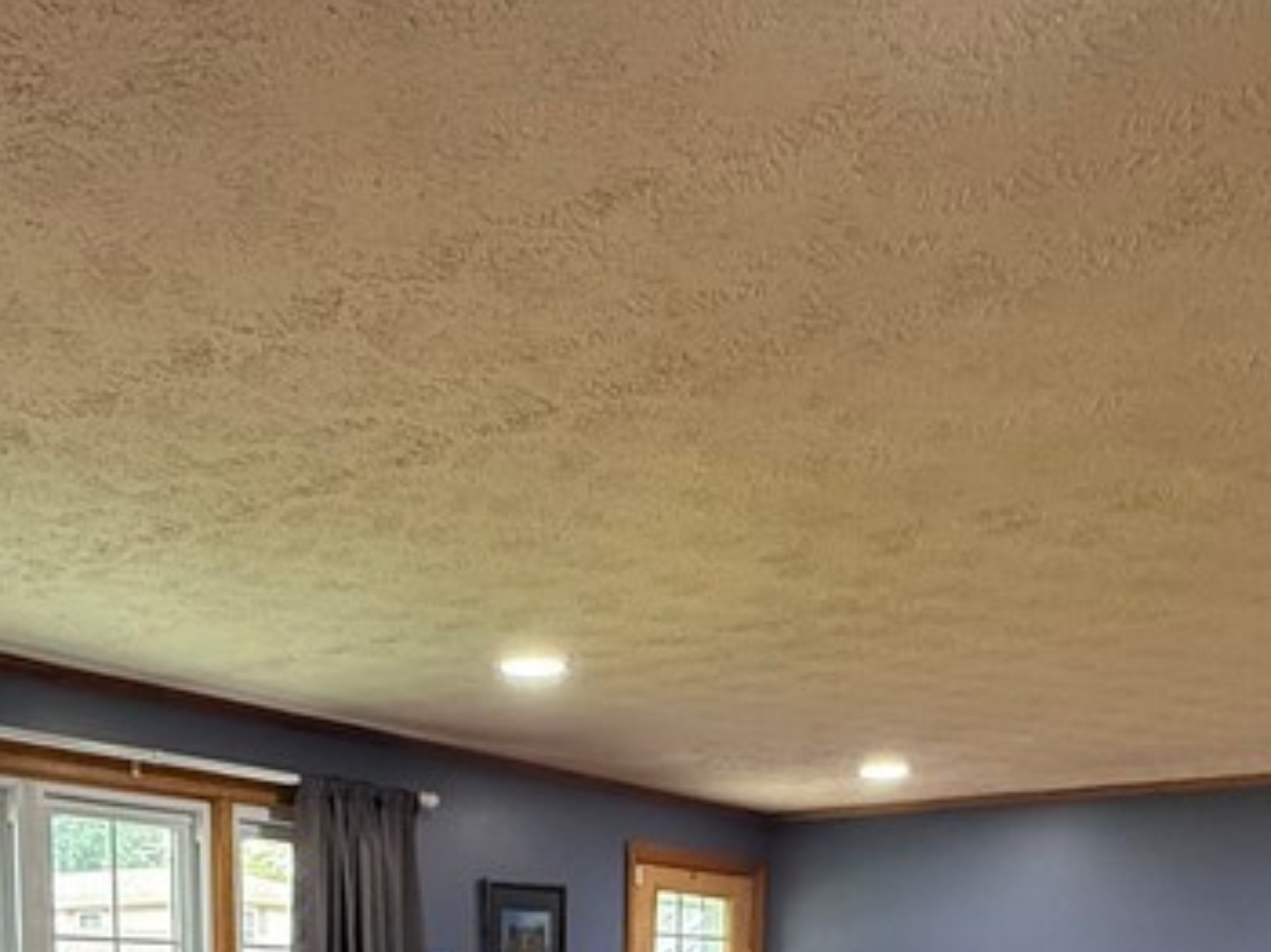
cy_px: 1210
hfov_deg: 45.5
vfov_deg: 29.1
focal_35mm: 41
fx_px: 1504
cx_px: 487
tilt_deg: -7.8
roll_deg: +0.0
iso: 500
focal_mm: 2.22
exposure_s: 1/120
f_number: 2.2
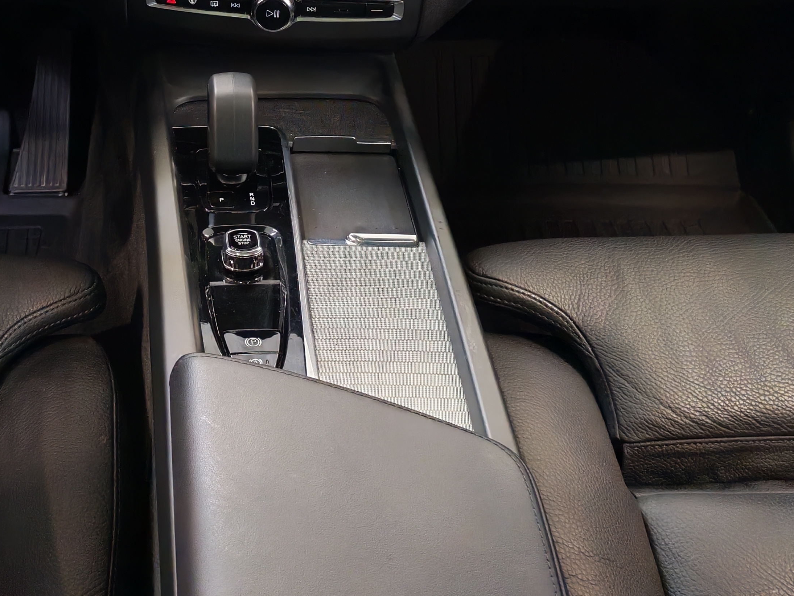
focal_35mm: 58
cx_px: 229
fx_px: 1330
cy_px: 43
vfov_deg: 24.4
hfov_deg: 32.8
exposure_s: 1/100
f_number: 1.9
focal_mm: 6.12
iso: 1250
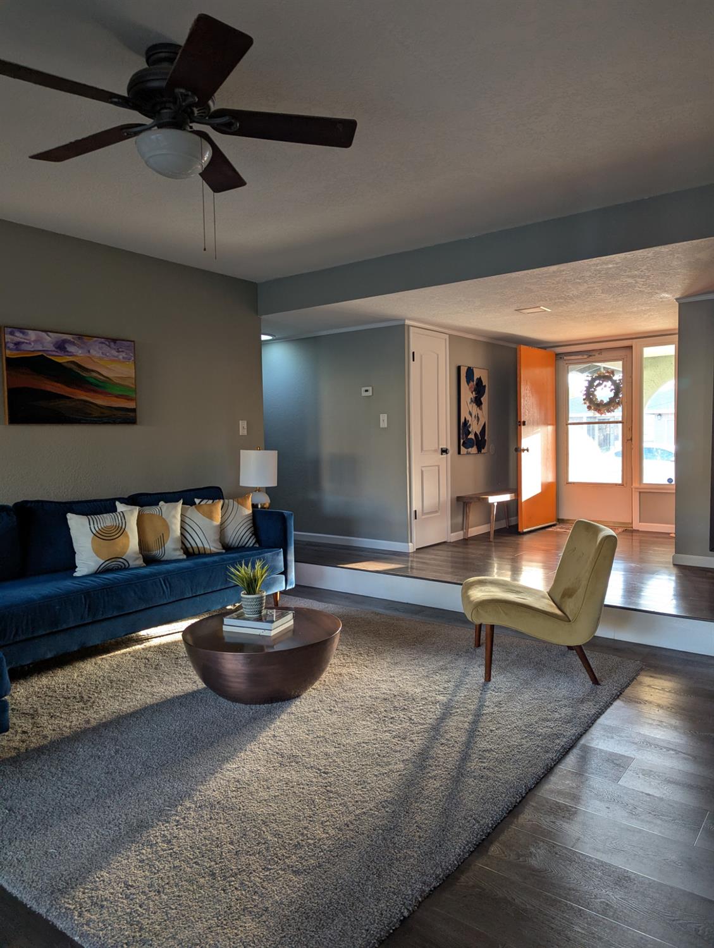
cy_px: 474
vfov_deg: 71.5
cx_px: 357
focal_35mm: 24
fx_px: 658
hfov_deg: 56.9
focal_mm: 6.81
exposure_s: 1/23.8
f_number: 1.85
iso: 69
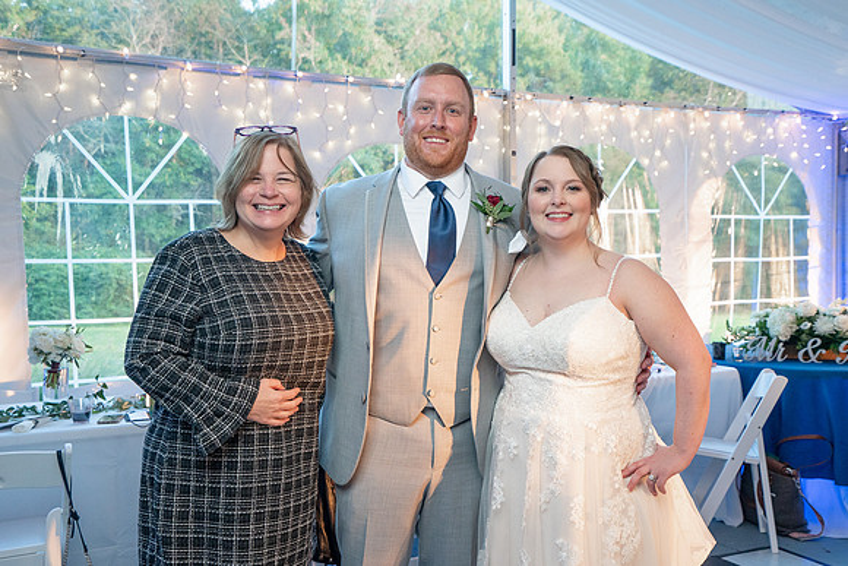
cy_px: 282
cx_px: 474
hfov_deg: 48.9
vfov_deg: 33.8
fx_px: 930
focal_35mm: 39
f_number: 5.6
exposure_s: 1/250
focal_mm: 35
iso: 2000
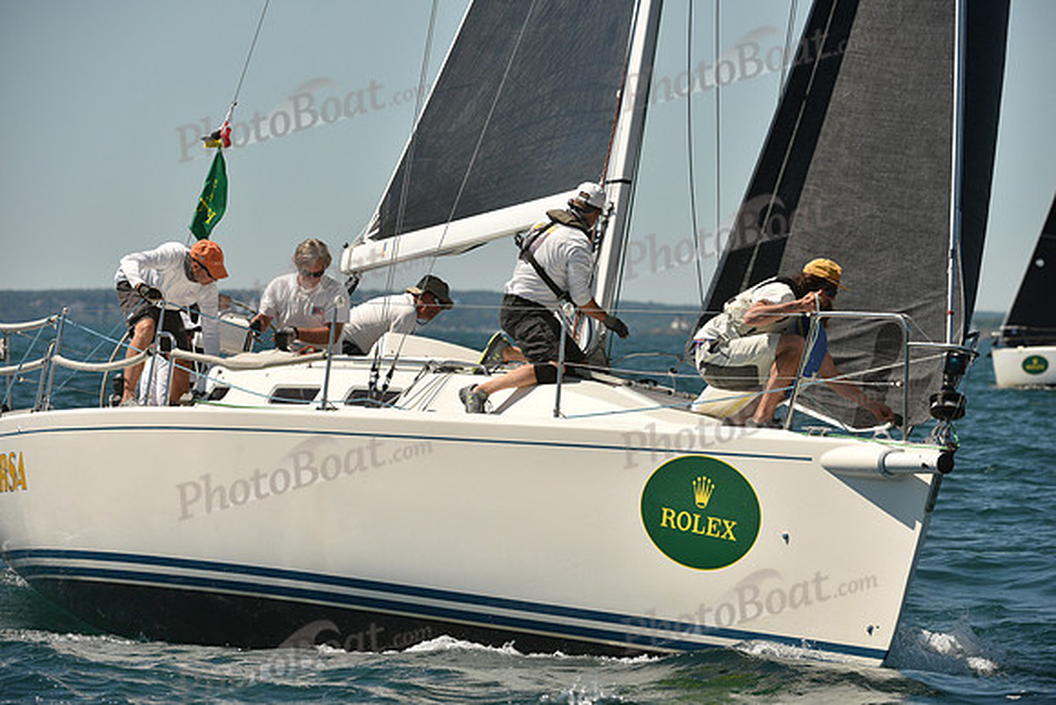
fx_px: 7335
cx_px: 528
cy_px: 352
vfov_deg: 5.5
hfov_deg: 8.2
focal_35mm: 250
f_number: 8
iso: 250
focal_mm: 250
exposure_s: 1/1250
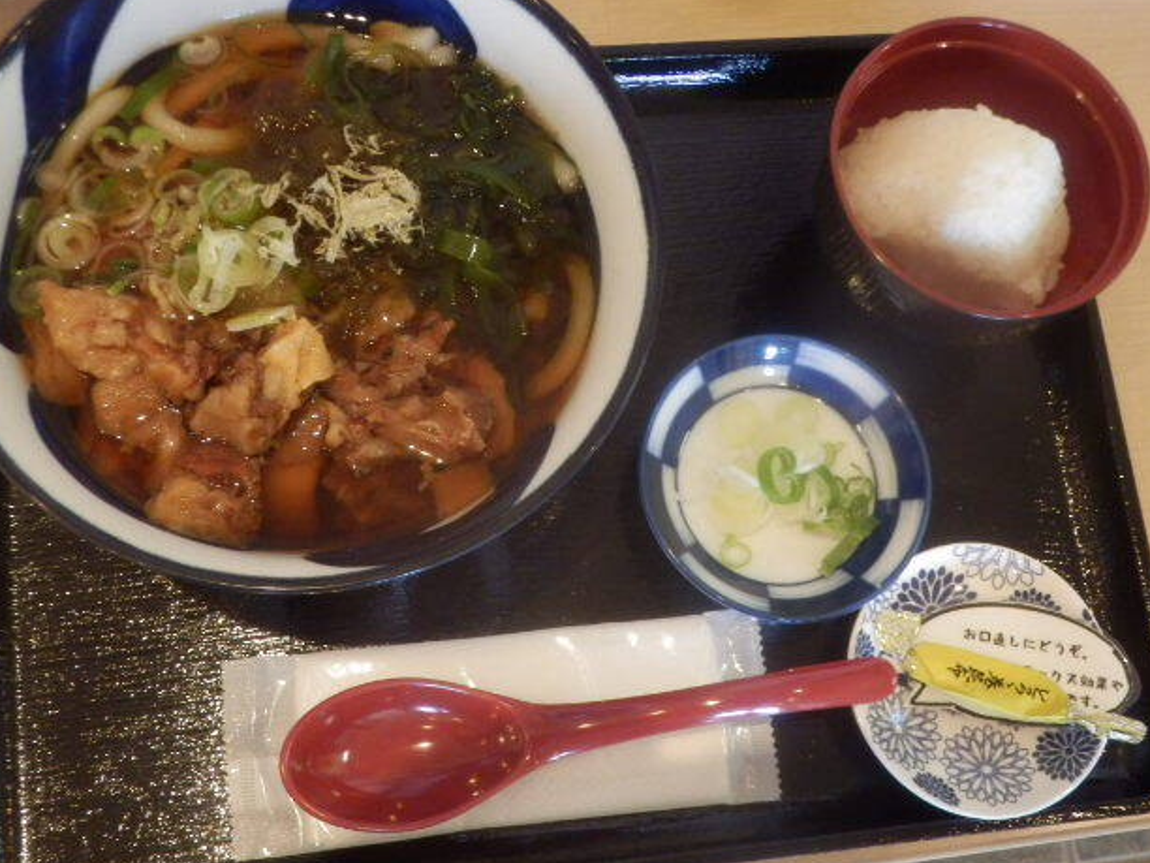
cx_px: 571
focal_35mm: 46
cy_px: 427
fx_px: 1528
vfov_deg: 31.5
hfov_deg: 41.2
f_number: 4.2
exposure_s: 1/30
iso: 800
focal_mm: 7.9
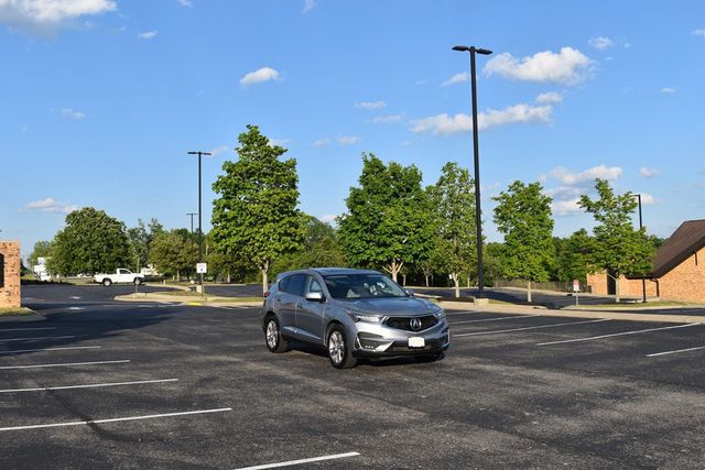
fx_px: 764
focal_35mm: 39
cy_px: 235
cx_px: 352
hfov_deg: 49.5
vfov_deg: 34.2
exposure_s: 1/250
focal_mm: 26
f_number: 8
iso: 100
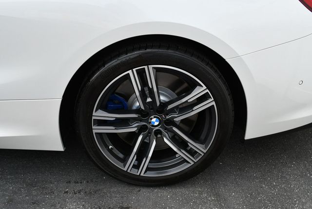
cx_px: 156
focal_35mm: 36
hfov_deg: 53.1
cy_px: 104
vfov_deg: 36.9
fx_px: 312
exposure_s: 1/250
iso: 200
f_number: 6.3
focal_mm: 18
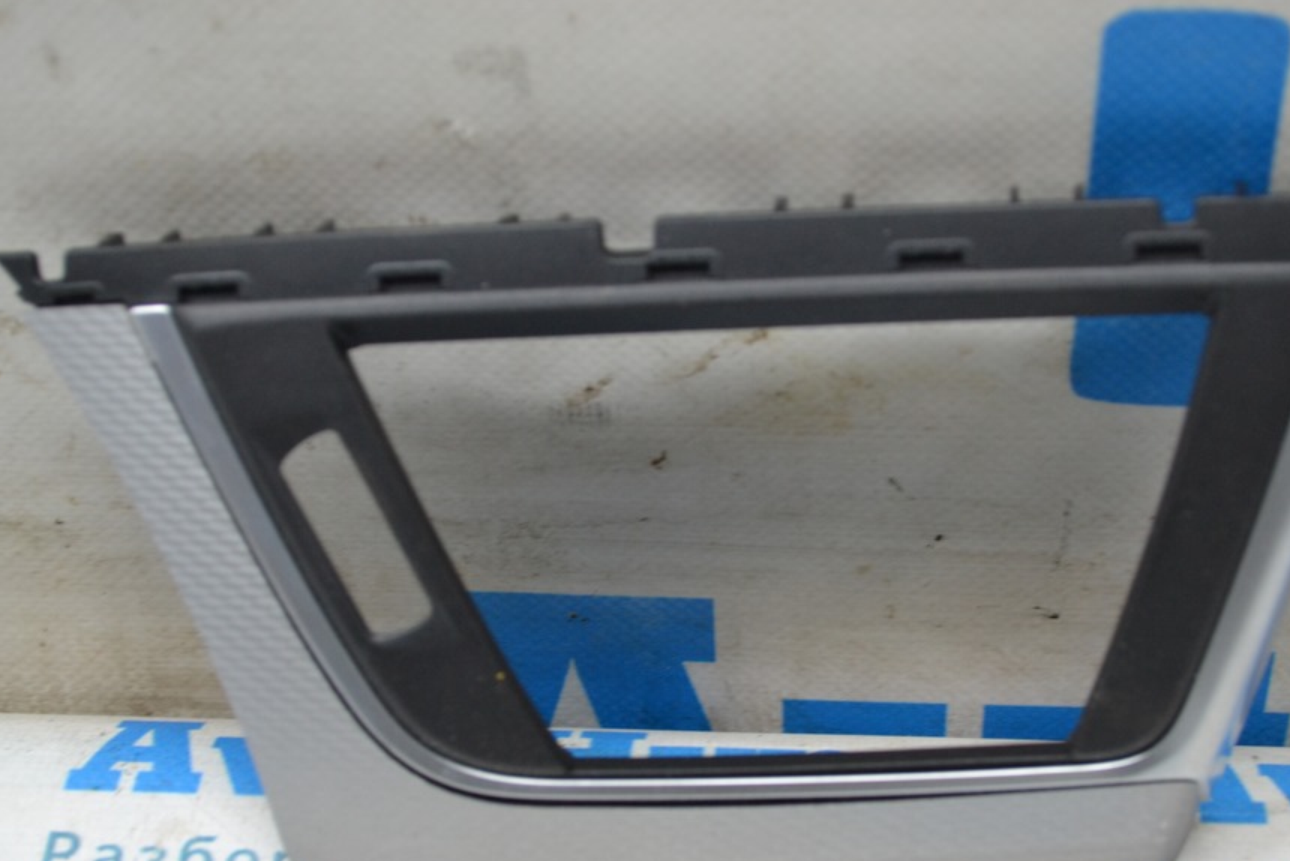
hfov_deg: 27.0
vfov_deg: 18.2
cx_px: 720
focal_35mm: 75
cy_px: 482
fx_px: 2688
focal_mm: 42
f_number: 5.3
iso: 720
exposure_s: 1/60
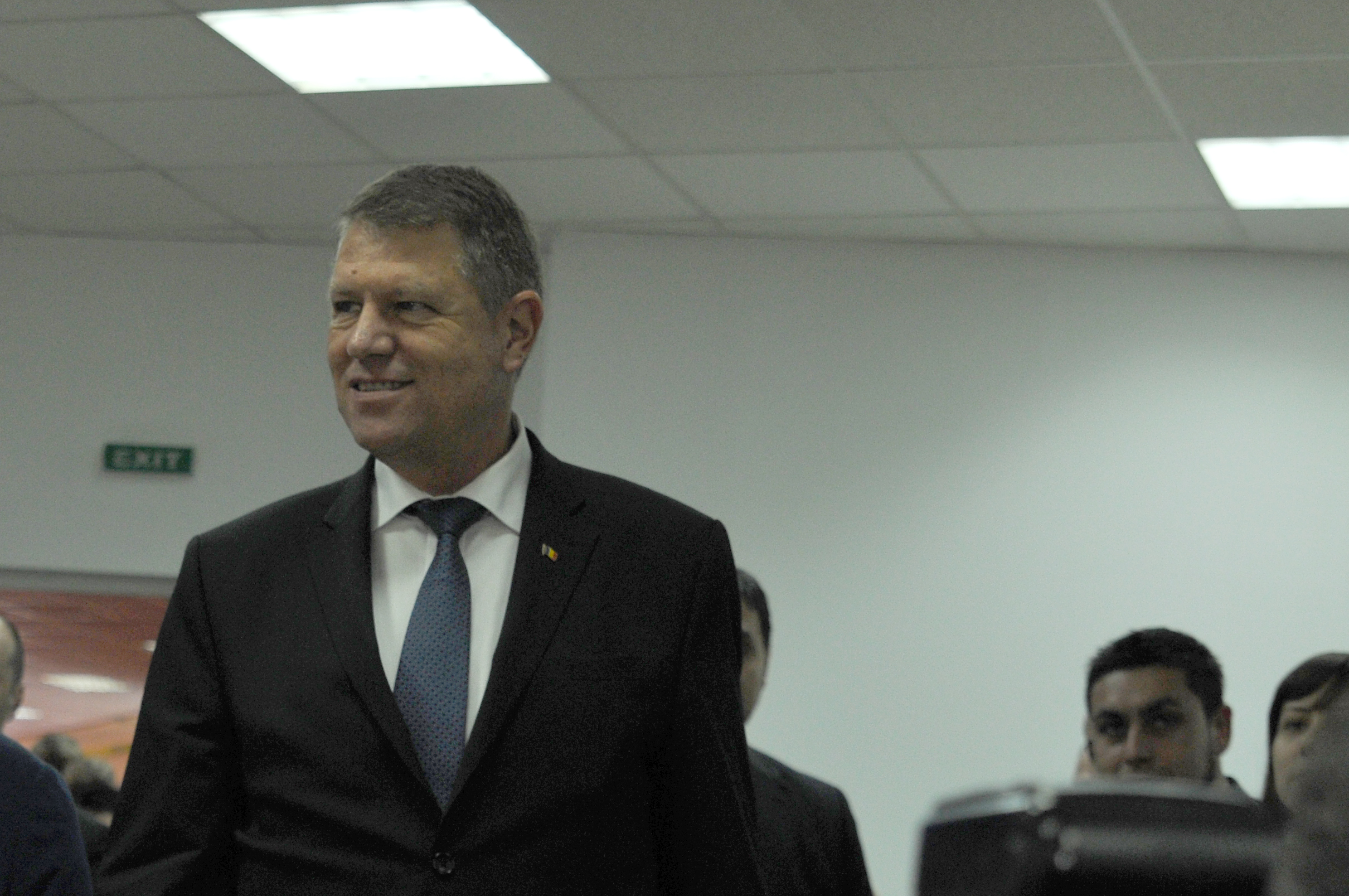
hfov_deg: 19.9
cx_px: 169
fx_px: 3780
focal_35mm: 101
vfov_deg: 13.5
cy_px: 666
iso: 500
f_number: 5
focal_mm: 38
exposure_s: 1/125
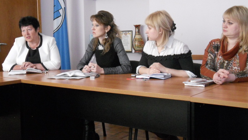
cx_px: 126
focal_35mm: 51
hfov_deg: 40.6
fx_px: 335
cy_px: 64
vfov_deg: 23.5
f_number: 4.3
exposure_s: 1/30
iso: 640
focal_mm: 8.2
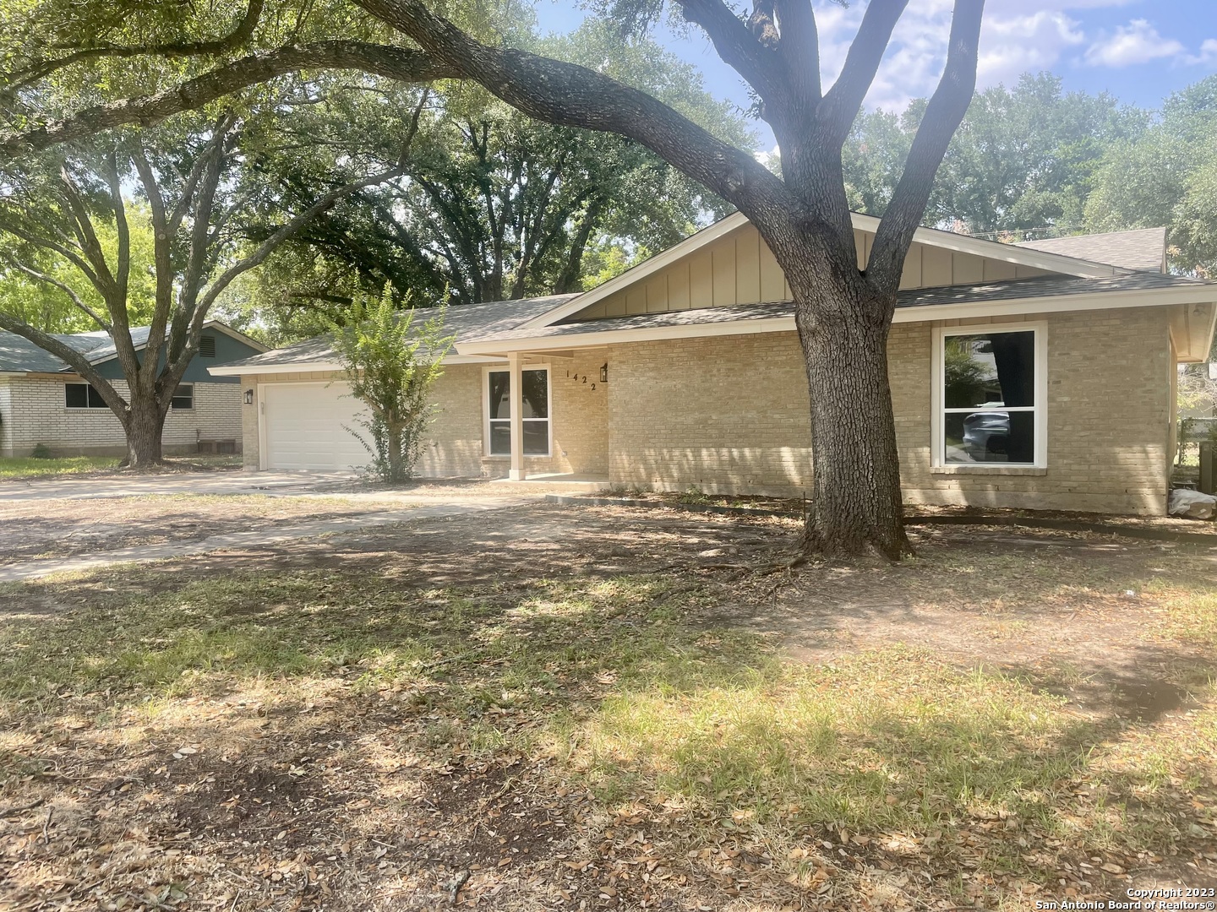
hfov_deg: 67.3
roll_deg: +0.5
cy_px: 456
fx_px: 914
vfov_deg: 53.1
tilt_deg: -2.0
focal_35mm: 26
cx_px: 608
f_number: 1.6
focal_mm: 4.2
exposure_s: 1/744
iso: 32
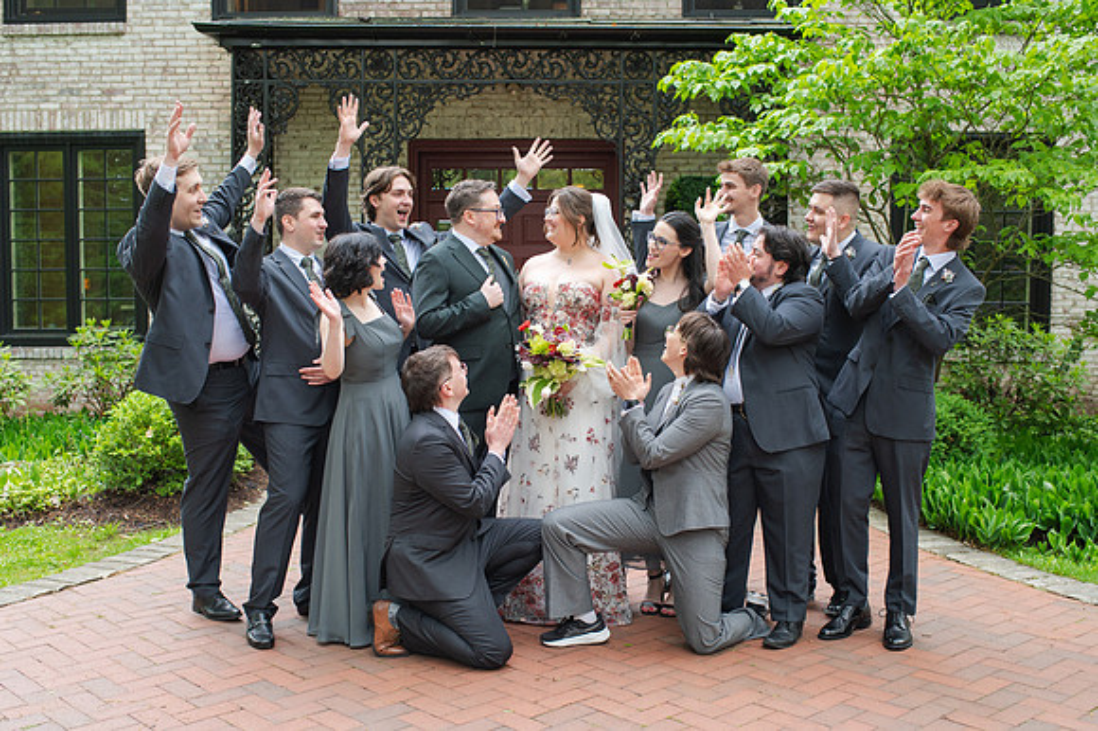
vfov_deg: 32.3
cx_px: 540
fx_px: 1259
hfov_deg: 47.1
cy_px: 416
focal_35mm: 41
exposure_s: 1/320
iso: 320
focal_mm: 35
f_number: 3.5
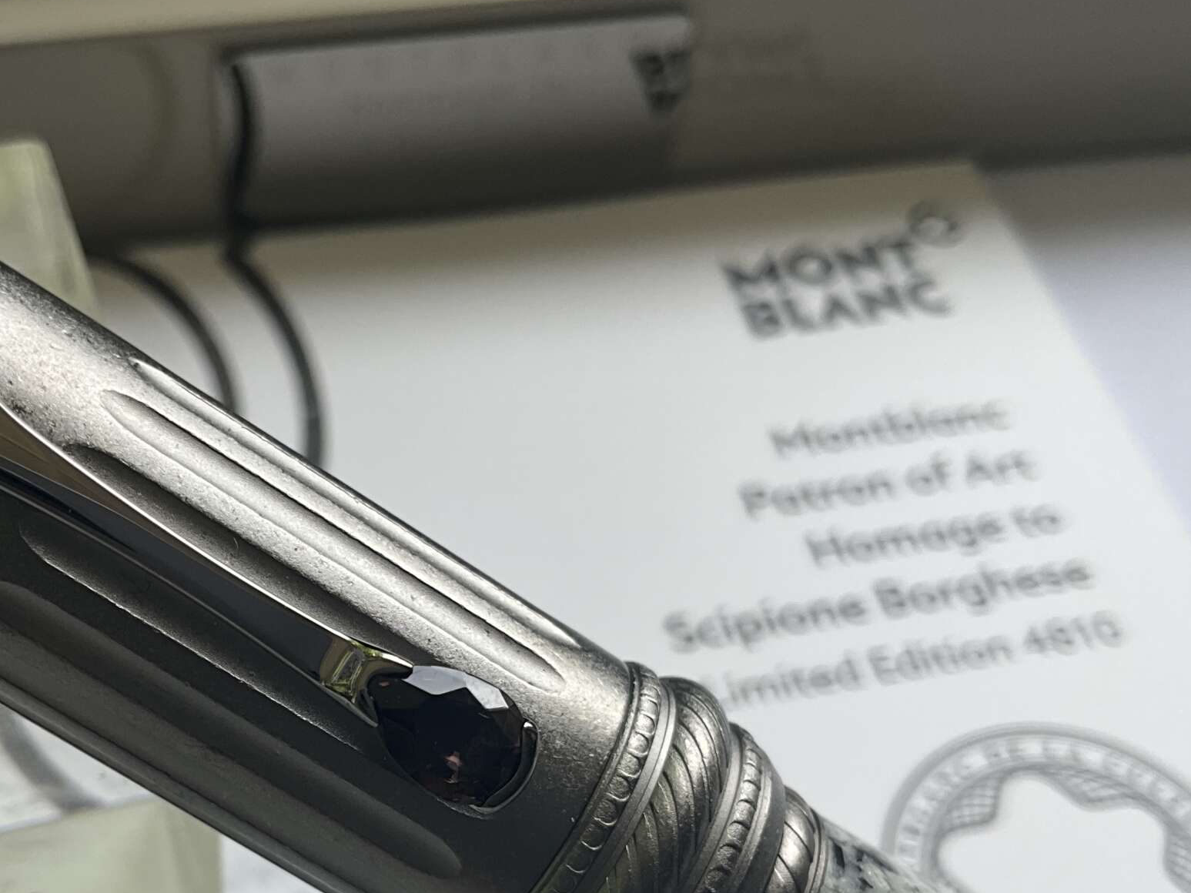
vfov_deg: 29.5
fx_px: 1651
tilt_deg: -57.7
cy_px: 728
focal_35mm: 48
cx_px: 406
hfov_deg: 39.2
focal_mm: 3
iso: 16
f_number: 1.8
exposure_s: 1/122
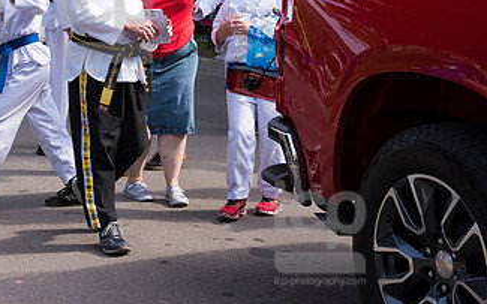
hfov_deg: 20.6
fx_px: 1327
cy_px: 23
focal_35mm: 100
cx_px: 108
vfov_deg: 13.0
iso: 280
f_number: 6.3
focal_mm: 55
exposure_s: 1/500
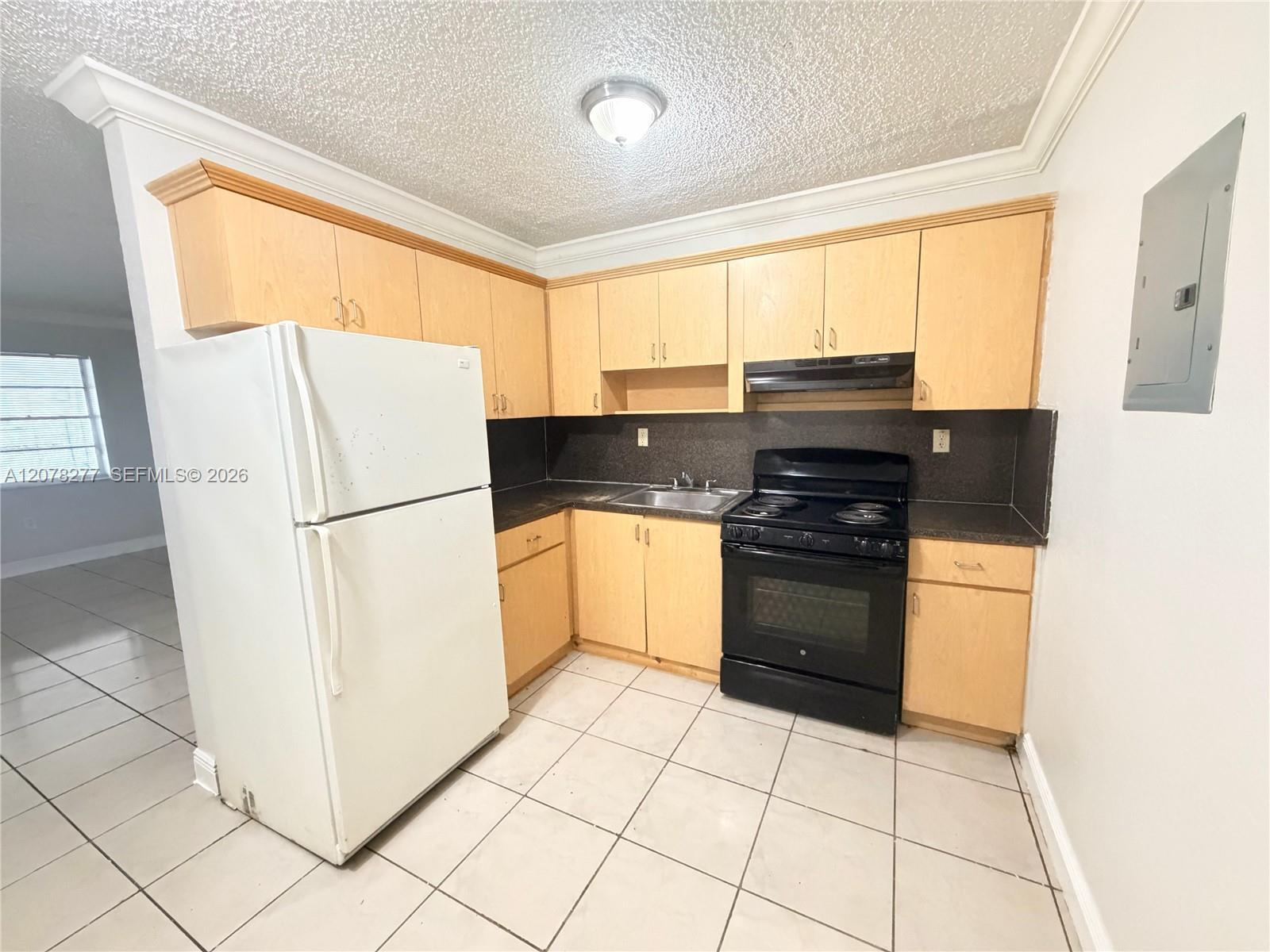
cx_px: 635
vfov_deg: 85.7
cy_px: 476
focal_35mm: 14
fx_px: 514
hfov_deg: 102.1
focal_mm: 2.22
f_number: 2.2
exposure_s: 1/40
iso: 1000
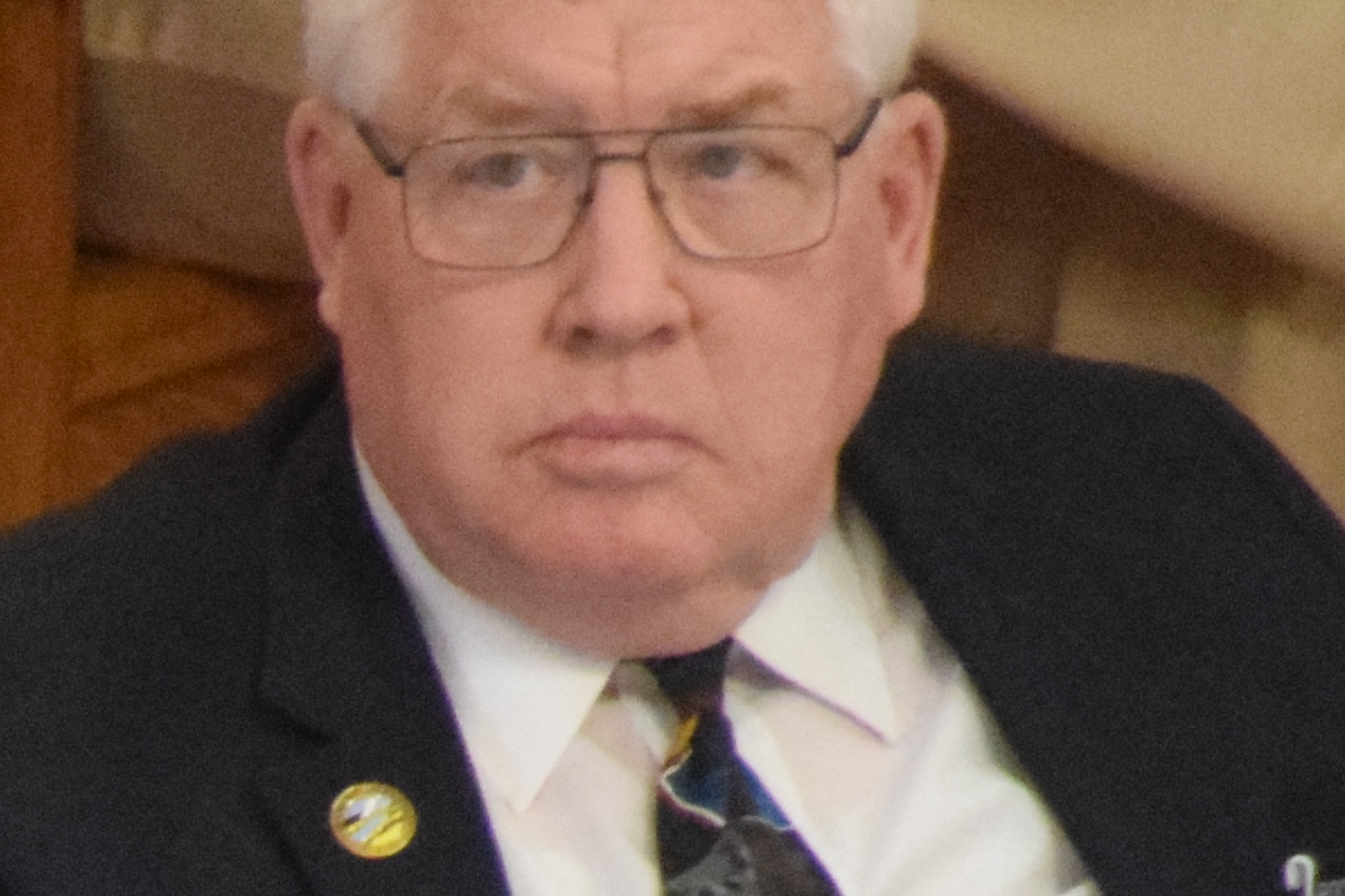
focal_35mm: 1245
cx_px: -1696
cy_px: 2208
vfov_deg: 1.1
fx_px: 46487
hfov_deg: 1.7
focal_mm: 165
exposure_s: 1/60
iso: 6400
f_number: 6
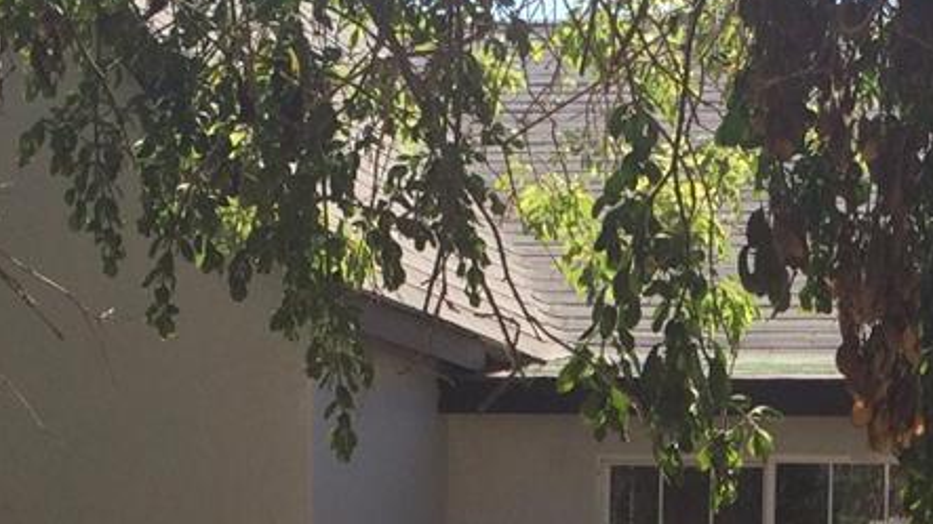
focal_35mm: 107
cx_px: 849
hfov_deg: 19.6
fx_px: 2647
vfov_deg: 11.0
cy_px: 749
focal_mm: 4.15
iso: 32
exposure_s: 1/1172
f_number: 2.2
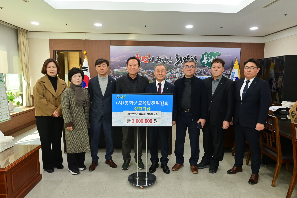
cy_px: 99
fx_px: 198
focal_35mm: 24
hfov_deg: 73.7
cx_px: 148
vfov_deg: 53.1
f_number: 7.1
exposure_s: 1/160
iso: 2500
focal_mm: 24
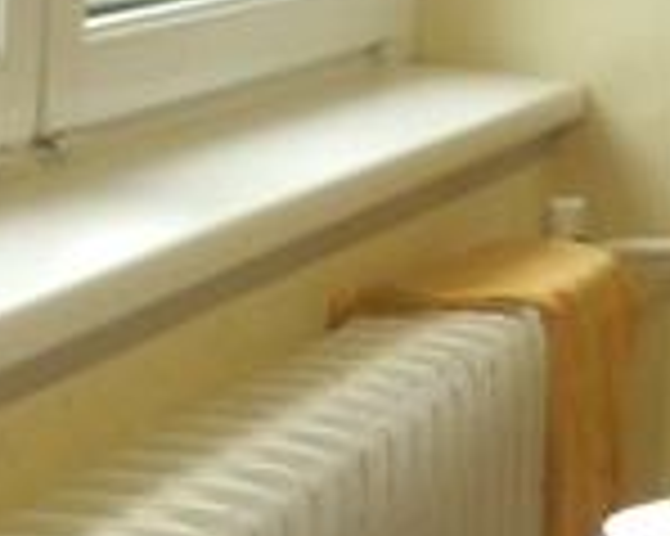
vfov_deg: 9.7
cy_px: 360
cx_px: 1259
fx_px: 3151
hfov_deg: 11.2
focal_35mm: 159
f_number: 4.4
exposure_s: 1/60
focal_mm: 6.3
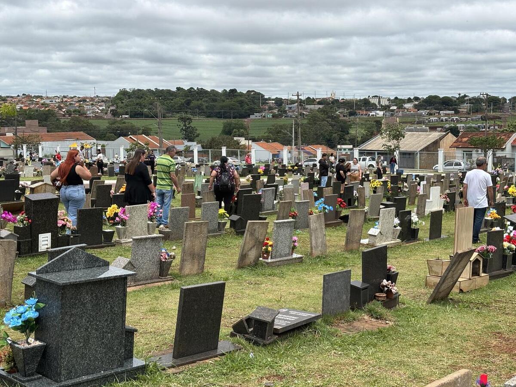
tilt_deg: -6.1
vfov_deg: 28.0
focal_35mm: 52
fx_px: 775
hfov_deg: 36.8
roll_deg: +1.0
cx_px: 258
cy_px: 194
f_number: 1.6
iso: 40
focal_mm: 5.96
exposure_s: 1/2639
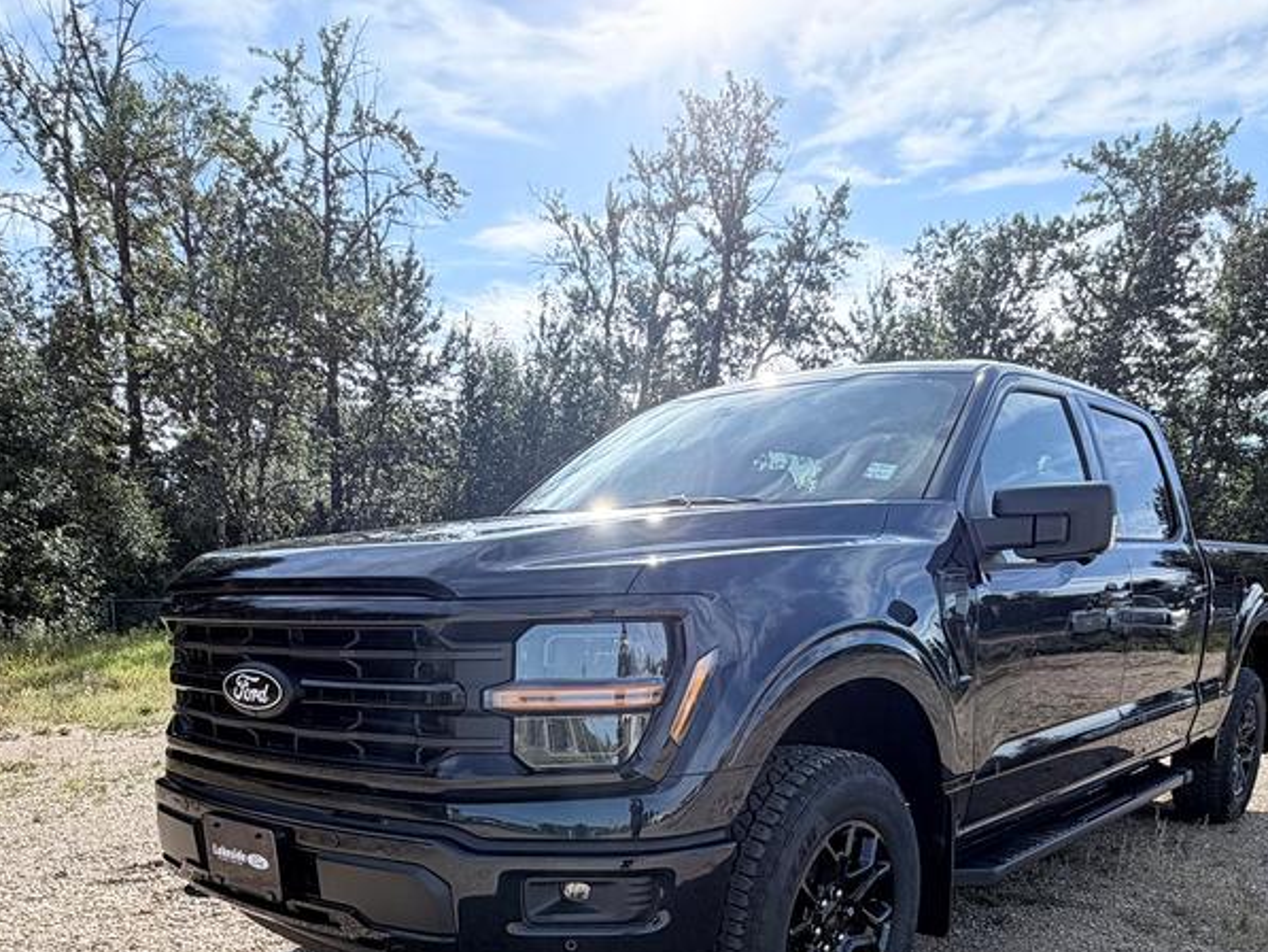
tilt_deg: -12.6
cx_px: 663
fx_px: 1099
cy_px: 848
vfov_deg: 43.0
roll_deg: +0.9
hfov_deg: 59.9
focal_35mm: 30
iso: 40
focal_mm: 2.22
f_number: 2.2
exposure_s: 1/770
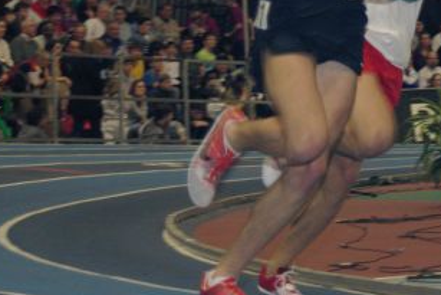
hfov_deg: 9.8
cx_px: 531
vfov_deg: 6.6
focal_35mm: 207
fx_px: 2541
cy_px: 35
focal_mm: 53
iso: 800
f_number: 6.3
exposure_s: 1/125
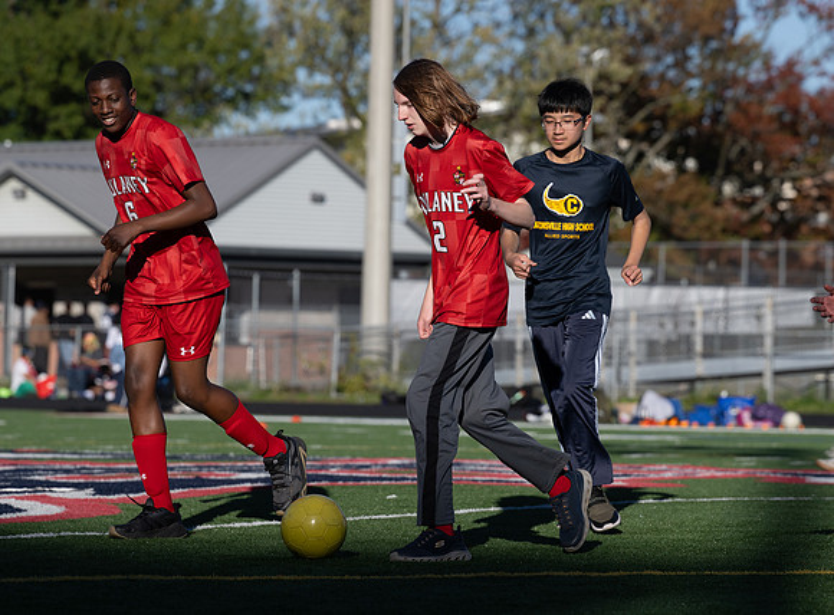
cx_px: 412
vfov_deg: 8.7
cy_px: 295
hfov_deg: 11.8
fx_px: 4033
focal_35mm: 168
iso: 100
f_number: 4
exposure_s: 1/1600
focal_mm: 120
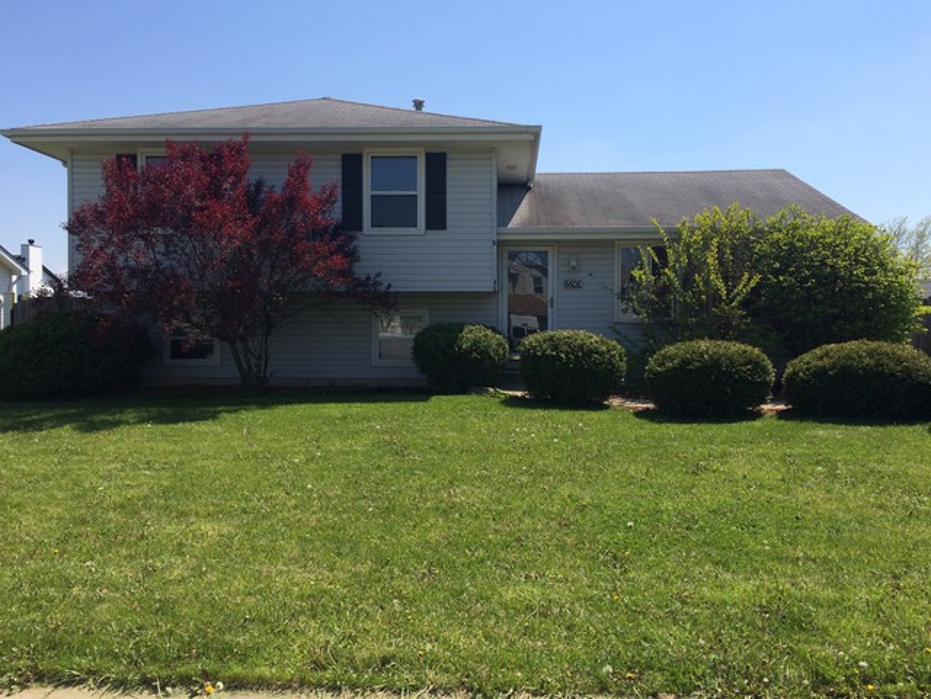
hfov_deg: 61.7
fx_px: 780
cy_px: 350
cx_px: 466
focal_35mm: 29
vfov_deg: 48.2
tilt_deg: -1.0
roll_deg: +0.4
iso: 32
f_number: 2.2
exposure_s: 1/2283
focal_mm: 4.15
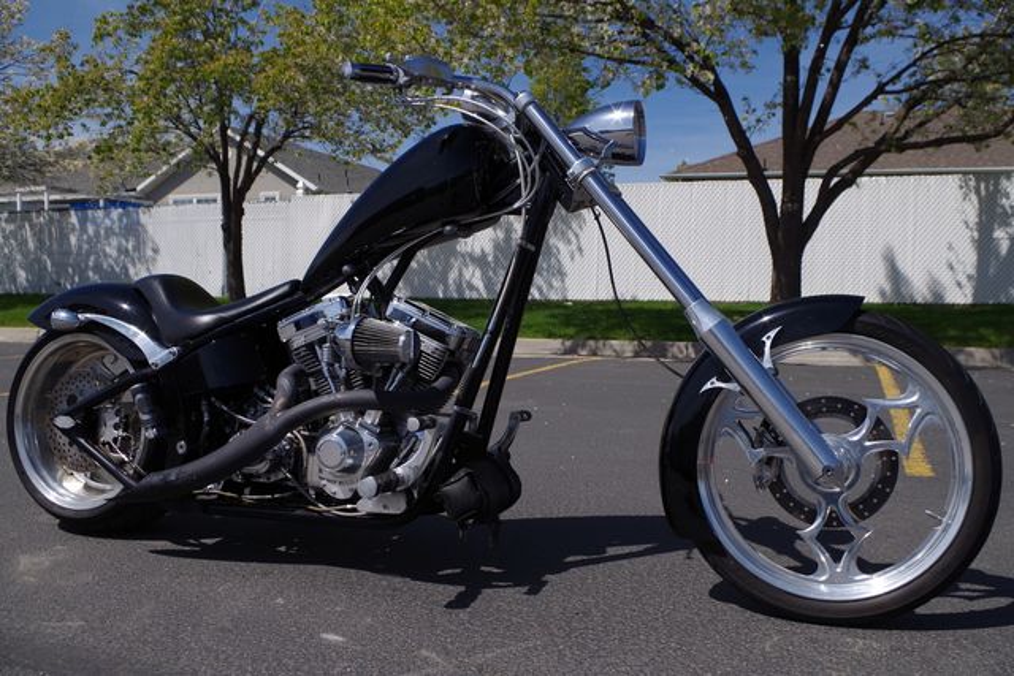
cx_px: 507
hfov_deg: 60.3
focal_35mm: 31
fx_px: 873
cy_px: 338
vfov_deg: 42.3
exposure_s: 1/400
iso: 100
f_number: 8
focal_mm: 21.25
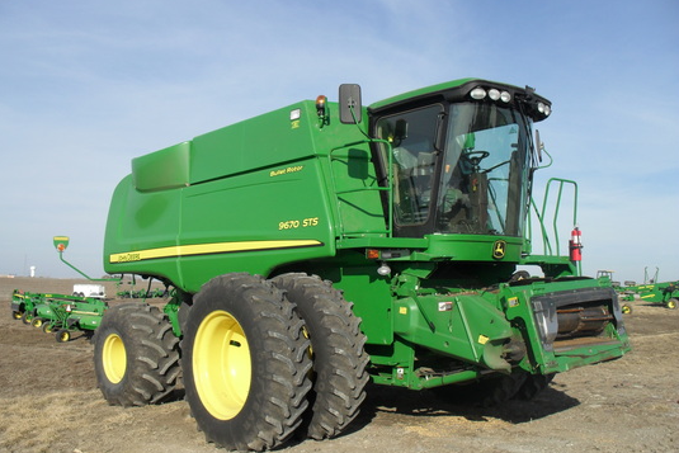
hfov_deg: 51.9
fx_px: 698
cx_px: 338
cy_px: 242
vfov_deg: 35.9
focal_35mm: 37
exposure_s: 1/250
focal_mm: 6.3
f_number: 8.4
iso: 100
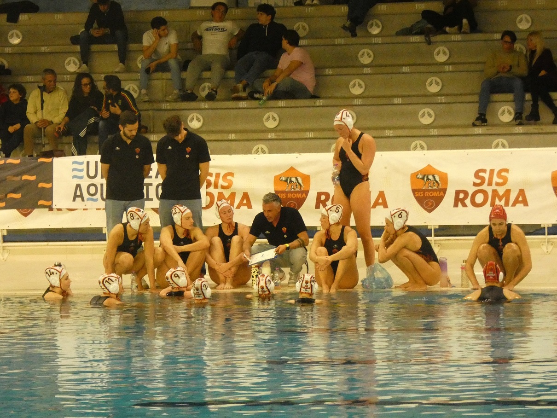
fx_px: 2575
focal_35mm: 160
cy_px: 209
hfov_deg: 12.3
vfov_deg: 9.3
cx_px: 278
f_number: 5.4
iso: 1600
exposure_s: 1/50
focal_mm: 28.8
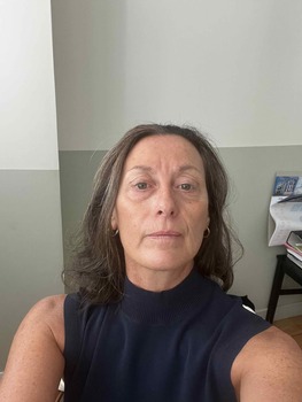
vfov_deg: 59.9
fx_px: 349
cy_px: 201
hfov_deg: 46.8
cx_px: 151
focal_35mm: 30
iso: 160
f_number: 2.2
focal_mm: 2.71
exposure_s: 1/60
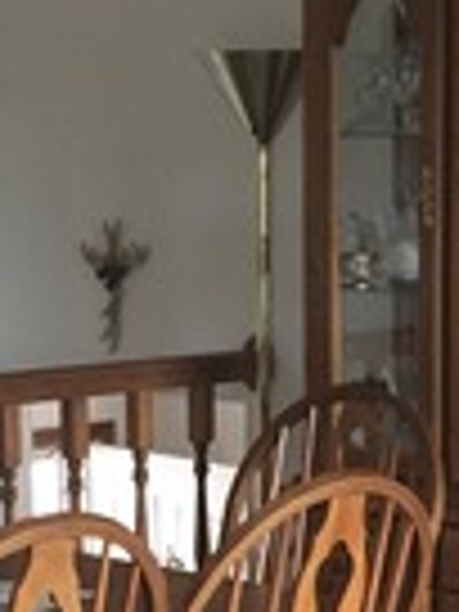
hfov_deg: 10.9
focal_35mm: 136
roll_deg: +0.2
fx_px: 2404
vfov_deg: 14.3
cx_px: 135
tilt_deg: -11.8
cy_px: 572
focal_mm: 4.15
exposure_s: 1/30
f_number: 2.2
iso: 125
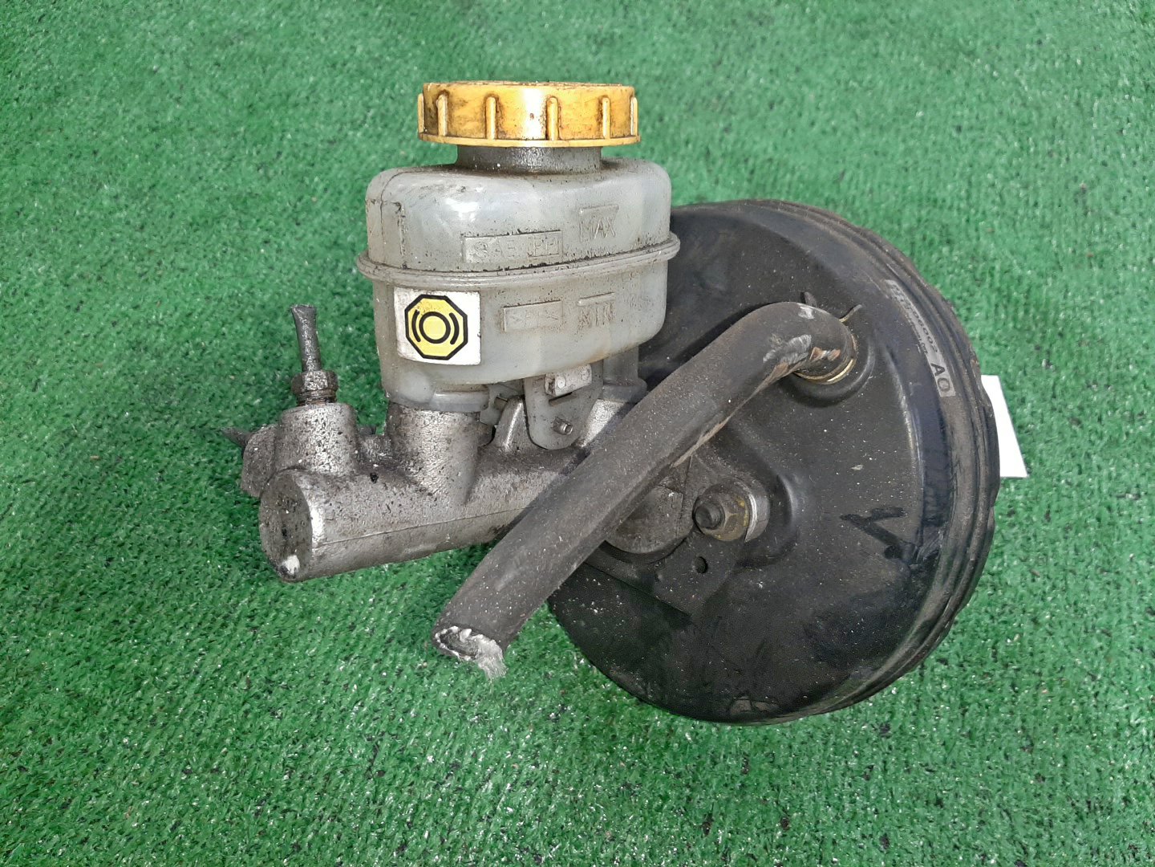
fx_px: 868
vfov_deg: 53.1
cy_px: 434
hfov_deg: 67.3
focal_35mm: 26
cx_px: 578
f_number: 1.7
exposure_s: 1/50
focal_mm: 3.93
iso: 226
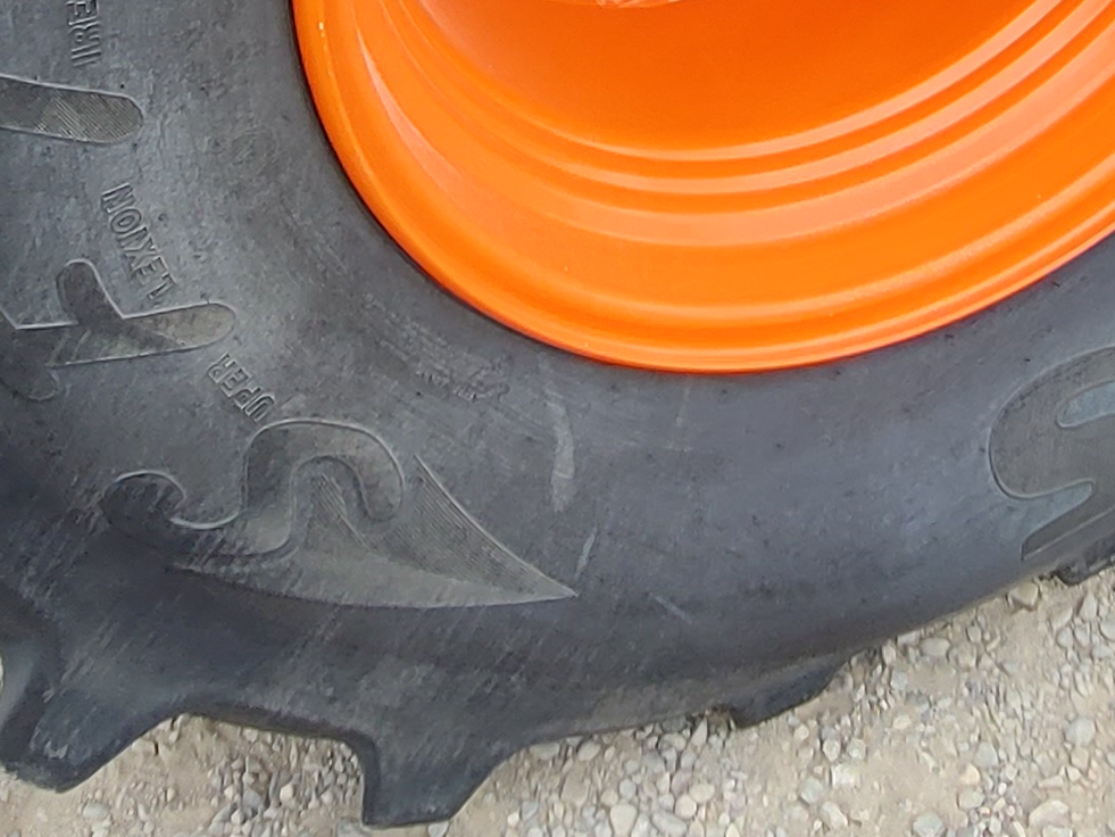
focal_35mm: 53
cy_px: -404
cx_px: 673
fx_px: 1707
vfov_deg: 22.7
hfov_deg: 36.0
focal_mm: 1.74
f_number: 2.2
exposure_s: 1/319
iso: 50
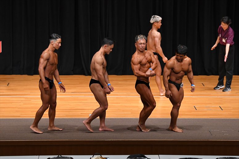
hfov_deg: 12.2
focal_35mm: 168
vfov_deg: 8.2
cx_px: 120
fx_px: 1115
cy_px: 80
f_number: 5.6
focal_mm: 112
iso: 4000
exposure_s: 1/400
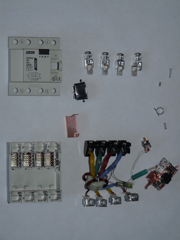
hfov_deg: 12.7
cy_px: 120
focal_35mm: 117
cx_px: 90
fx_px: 811
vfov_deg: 16.8
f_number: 3.6
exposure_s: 1/40
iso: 100
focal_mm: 20.8
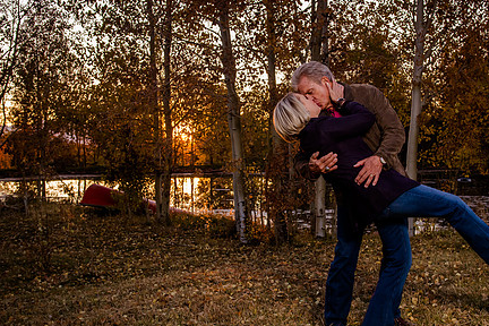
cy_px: 165
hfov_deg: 38.8
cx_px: 273
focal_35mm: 51
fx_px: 693
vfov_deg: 26.5
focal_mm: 31
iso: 640
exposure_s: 1/200
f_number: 5
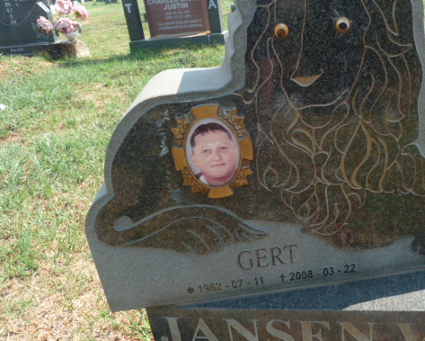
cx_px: 273
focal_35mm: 33
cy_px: 158
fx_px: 415
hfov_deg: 53.4
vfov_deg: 44.6
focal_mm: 4.1
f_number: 4
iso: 80
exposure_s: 1/160
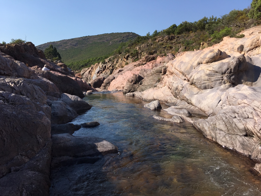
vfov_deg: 48.2
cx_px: 130
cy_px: 98
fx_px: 219
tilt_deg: -5.6
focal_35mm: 29
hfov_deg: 61.7
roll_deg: -0.9
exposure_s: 1/1883
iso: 32
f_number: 2.2
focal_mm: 4.15
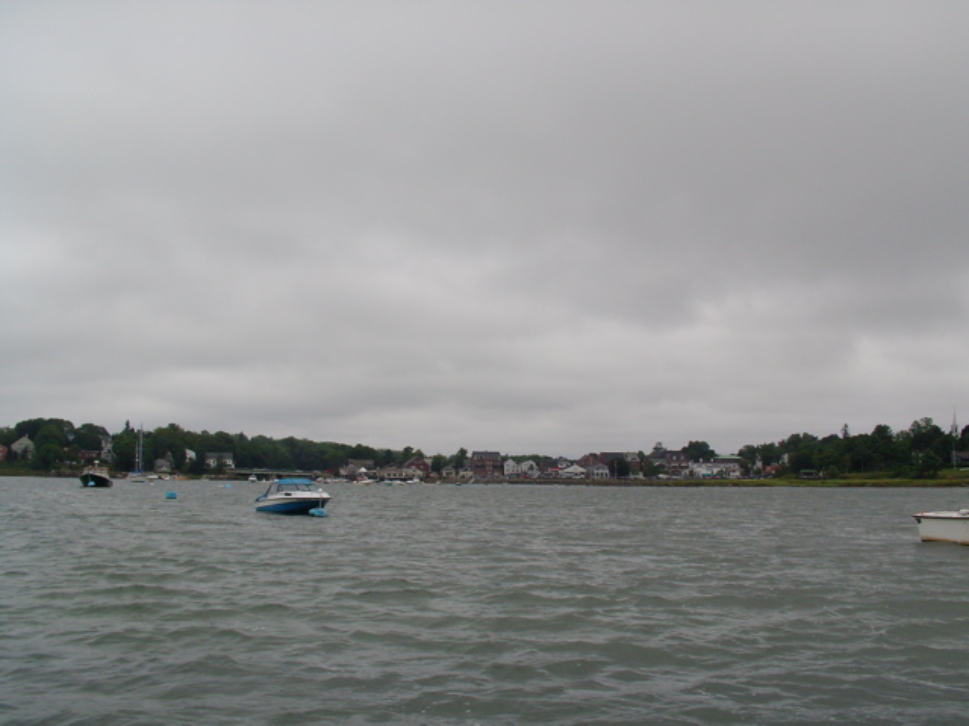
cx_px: 484
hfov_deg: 49.0
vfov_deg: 37.7
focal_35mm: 38
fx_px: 1064
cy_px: 363
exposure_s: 1/217
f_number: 5.6
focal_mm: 5.8
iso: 50
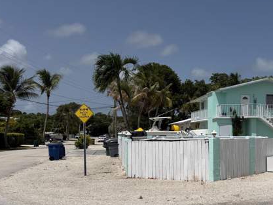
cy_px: 125
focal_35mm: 46
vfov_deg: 31.4
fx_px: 363
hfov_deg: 38.8
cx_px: 237
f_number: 1.78
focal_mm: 6.76
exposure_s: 1/14286
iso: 80
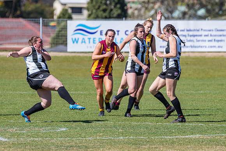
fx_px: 4959
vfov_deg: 1.7
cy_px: 86
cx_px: 109
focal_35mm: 790
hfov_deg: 2.6
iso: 800
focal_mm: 450
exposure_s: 1/2500
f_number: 8
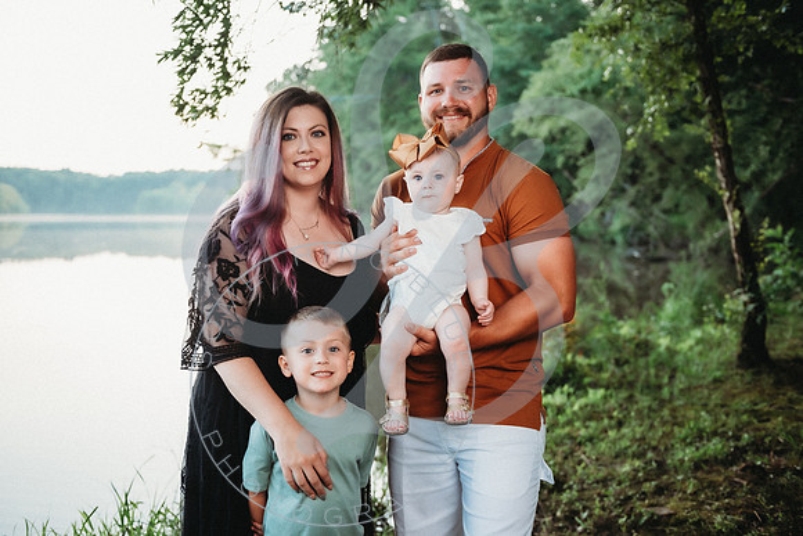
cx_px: 388
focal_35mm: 38
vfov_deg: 34.9
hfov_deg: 50.5
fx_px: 851
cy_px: 269
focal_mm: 36
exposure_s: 1/200
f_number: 2.8
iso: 200
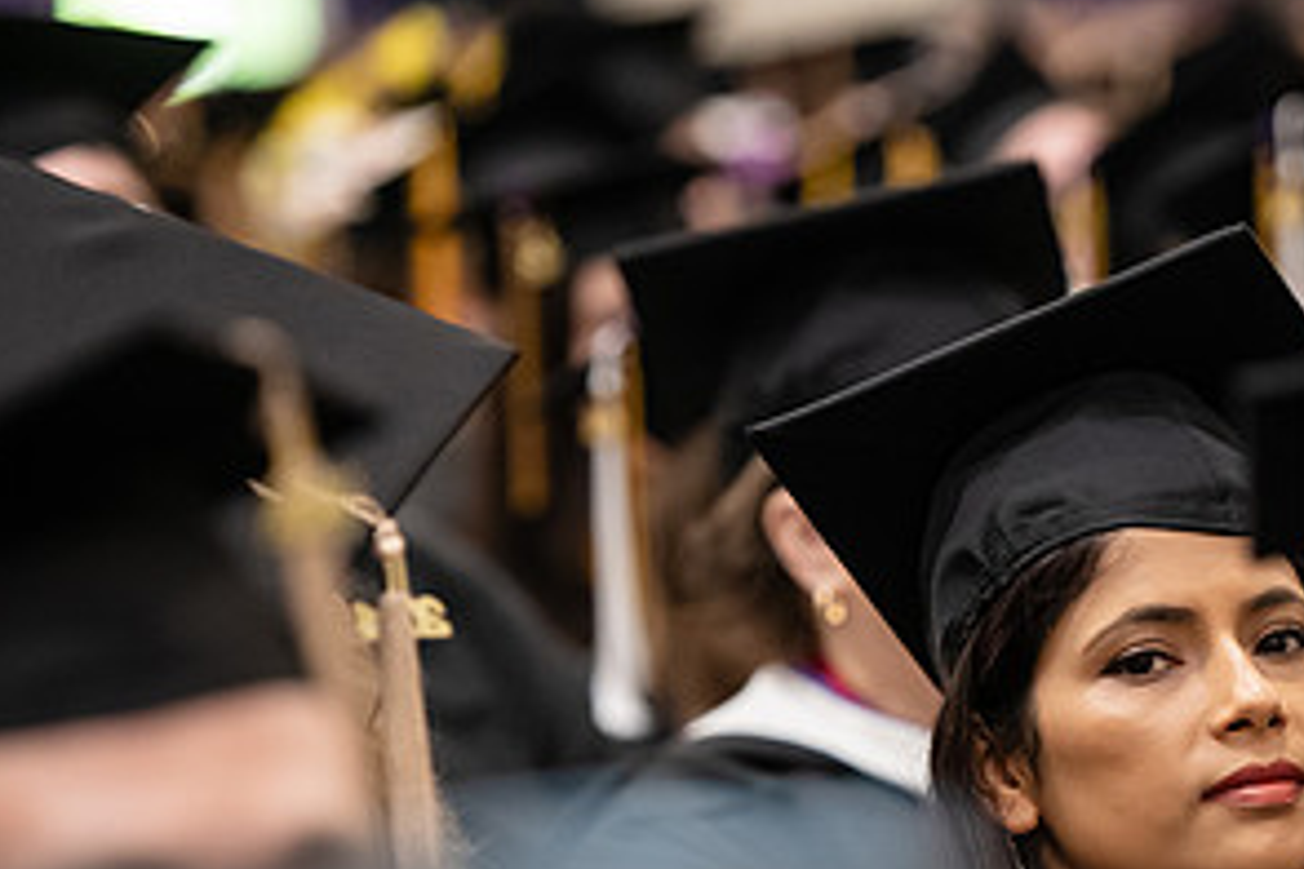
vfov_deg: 5.2
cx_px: 1189
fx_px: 9634
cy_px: 822
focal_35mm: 266
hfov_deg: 7.7
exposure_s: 1/200
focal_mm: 135
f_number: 3.2
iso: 2500
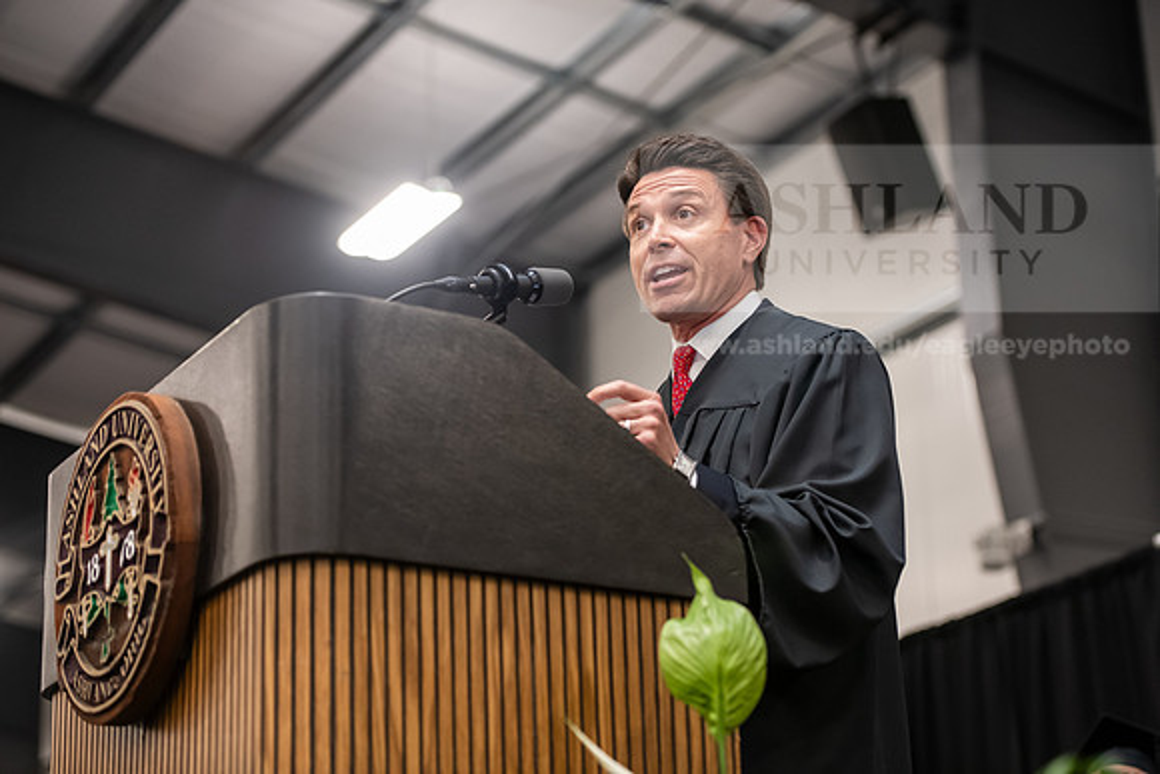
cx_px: 580
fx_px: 2514
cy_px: 387
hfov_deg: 26.0
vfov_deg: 17.5
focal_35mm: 78
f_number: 3.2
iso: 3200
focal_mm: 78
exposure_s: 1/200
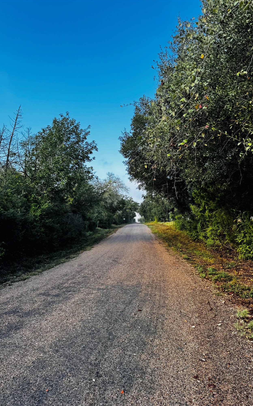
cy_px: 206
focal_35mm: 26
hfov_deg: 47.5
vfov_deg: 70.4
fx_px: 287
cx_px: 136
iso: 80
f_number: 1.78
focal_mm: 6.76
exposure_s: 1/514
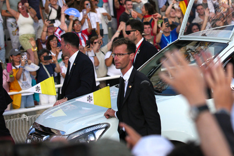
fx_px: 1001
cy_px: 8
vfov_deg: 8.9
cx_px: 232
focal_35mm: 154
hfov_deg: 13.2
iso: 400
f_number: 2
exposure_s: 1/12800
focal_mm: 62
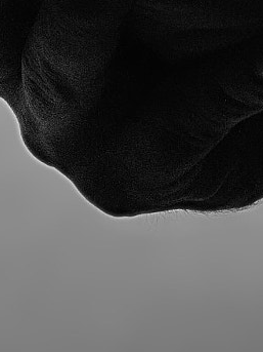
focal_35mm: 205
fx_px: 2078
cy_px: -352
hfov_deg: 7.0
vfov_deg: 9.1
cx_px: -257
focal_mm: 22
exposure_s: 1/250
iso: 3200
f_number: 5
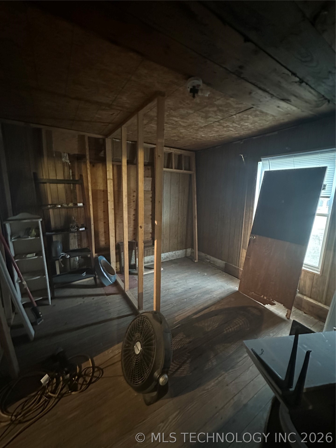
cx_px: 168
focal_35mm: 14
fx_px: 181
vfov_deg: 102.1
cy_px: 224
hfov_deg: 85.7
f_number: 2.2
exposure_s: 1/30
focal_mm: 2.22
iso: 1250
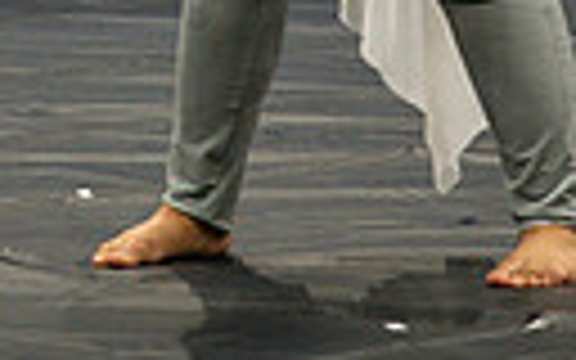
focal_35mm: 714
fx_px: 11208
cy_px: -576
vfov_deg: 1.8
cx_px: 243
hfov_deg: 2.9
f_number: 4
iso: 4500
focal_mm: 200
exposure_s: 1/500
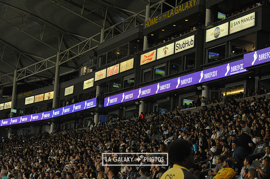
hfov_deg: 23.7
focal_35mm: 86
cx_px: 135
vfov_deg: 15.9
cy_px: 90
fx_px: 645
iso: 3200
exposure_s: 1/320
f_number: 9
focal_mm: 86
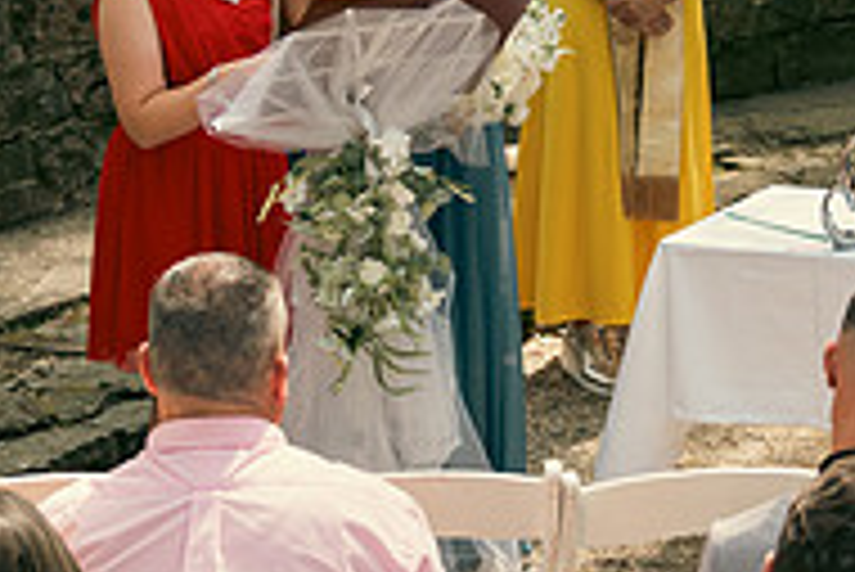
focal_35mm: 183
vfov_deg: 7.5
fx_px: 4349
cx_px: 1287
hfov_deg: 10.8
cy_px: 155
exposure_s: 1/320
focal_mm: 40
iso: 320
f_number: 3.5
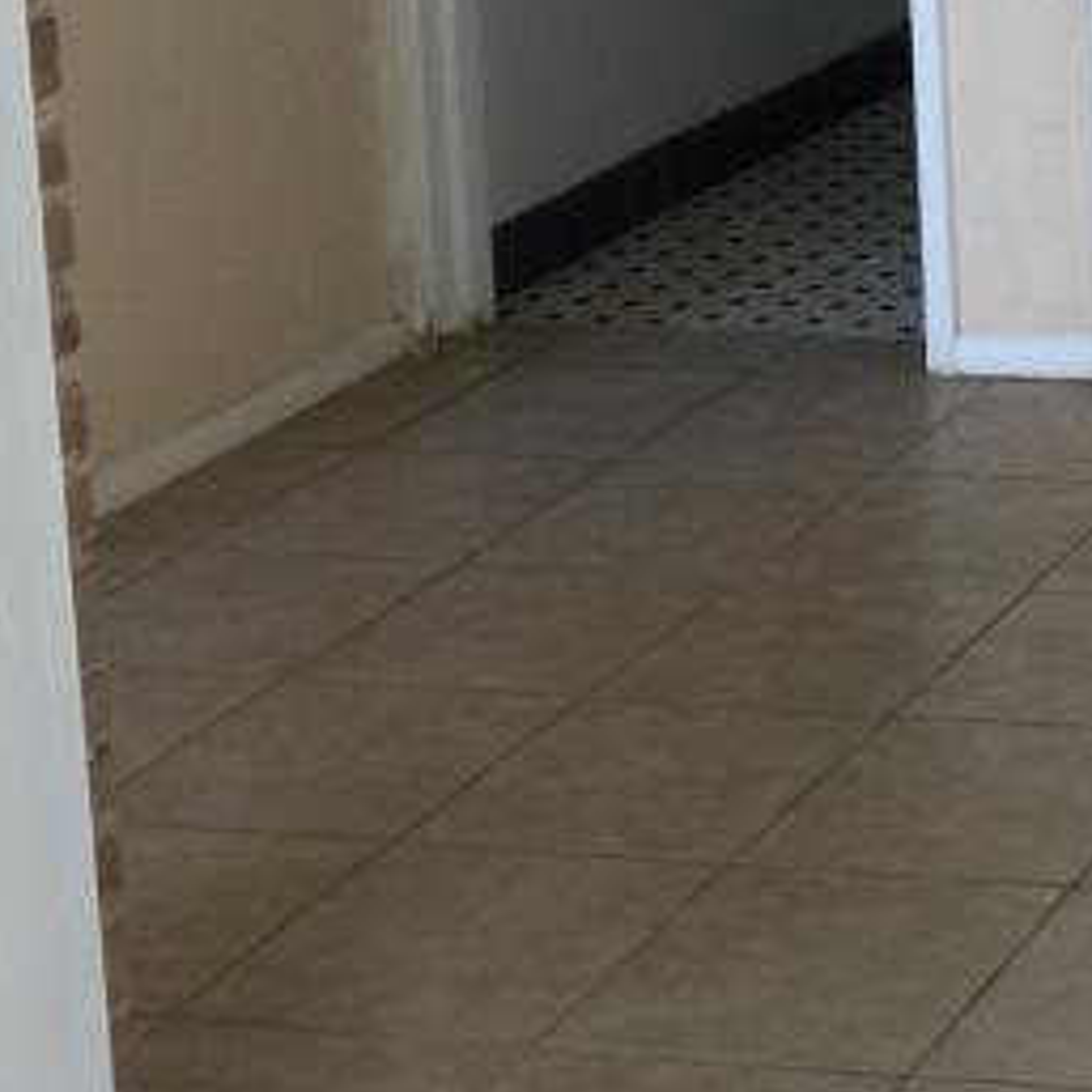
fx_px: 3640
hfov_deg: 14.9
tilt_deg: -7.3
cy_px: -293
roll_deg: -0.6
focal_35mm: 102
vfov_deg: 16.2
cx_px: 1950
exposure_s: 1/30
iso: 32
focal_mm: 4.15
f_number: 2.2
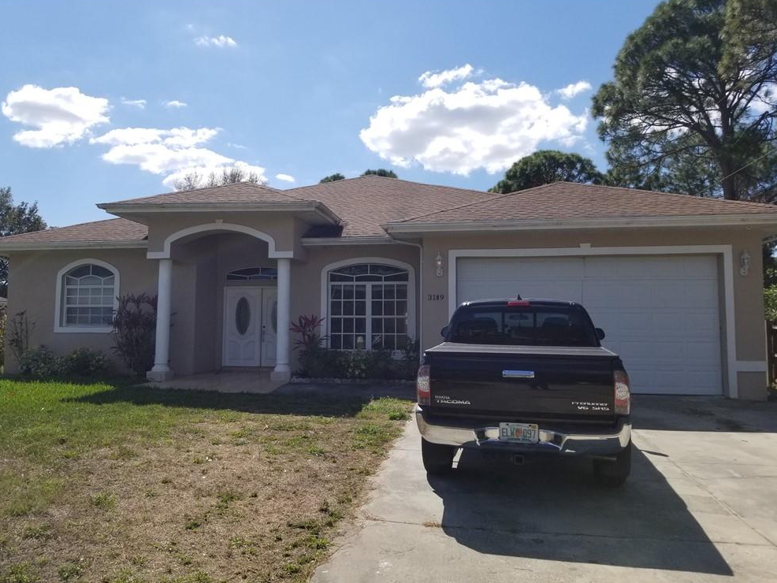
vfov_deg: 51.4
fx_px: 606
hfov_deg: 65.3
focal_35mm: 27
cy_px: 295
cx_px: 381
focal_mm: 4.25
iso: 50
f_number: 1.7
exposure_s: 1/3392
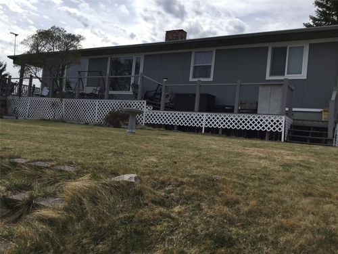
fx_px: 303
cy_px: 127
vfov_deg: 45.4
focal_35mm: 31
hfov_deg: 58.4
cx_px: 169
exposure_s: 1/1988
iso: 25
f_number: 2.4
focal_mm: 3.3
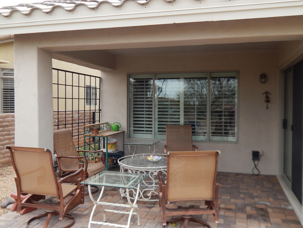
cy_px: 114
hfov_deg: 52.6
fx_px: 306
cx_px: 152
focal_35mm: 35
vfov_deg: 40.7
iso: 125
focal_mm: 6.1
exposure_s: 1/125
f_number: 3.3
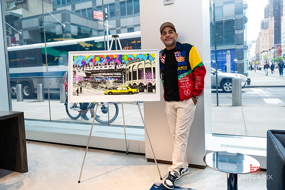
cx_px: 140
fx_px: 210
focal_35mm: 27
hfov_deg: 68.3
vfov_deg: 48.5
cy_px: 85
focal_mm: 24
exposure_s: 1/160
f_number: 4
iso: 640
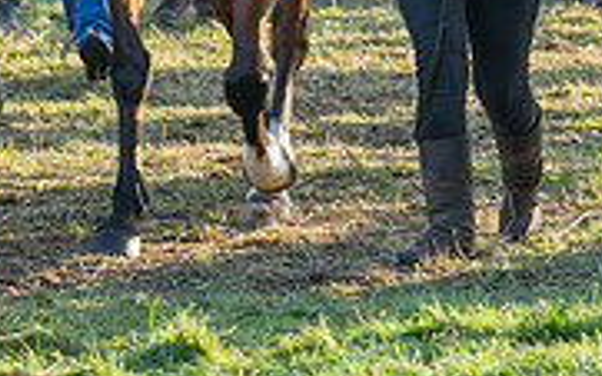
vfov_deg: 2.6
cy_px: -240
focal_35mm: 502
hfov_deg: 4.2
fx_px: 8233
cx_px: 345
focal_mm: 134
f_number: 5.6
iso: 200
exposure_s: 1/125
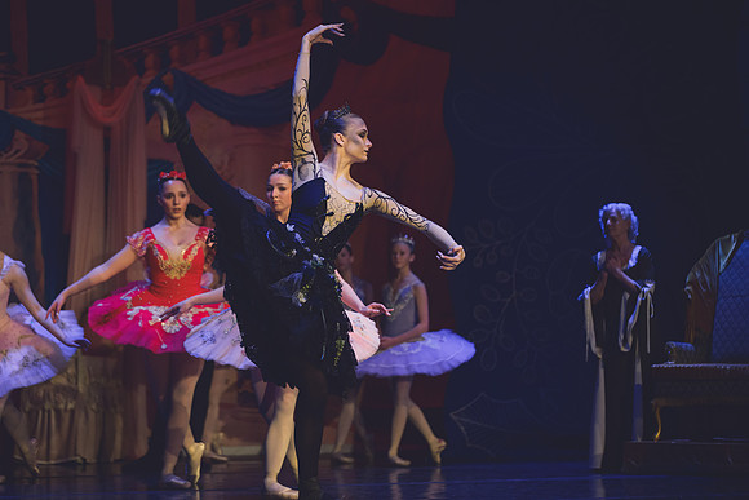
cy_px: 250
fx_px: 2123
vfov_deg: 13.4
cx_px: 374
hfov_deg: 20.0
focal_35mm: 102
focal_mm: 102
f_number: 2.8
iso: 3200
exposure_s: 1/320
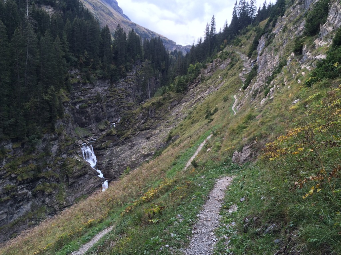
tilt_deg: -8.4
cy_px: 128
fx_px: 286
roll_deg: -3.2
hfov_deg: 61.7
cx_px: 170
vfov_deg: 48.2
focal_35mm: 29
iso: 32
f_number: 2.2
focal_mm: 4.15
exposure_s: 1/387
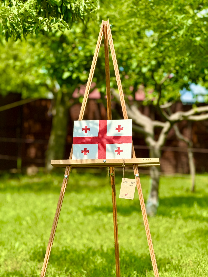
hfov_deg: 12.3
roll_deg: -4.6
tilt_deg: +2.8
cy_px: 138
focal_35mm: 120
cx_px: 104
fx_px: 961
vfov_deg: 16.4
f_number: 2.8
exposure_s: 1/1481
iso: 50
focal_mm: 15.66
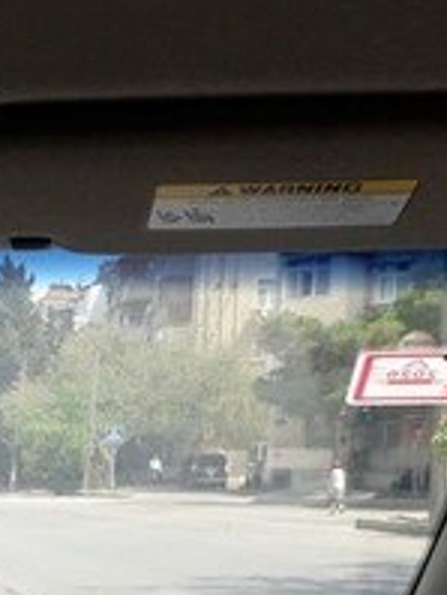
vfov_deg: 20.2
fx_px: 1546
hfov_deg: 14.8
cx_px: -303
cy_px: 732
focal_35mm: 90
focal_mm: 3.6
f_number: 1.9
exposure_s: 1/615
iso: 40
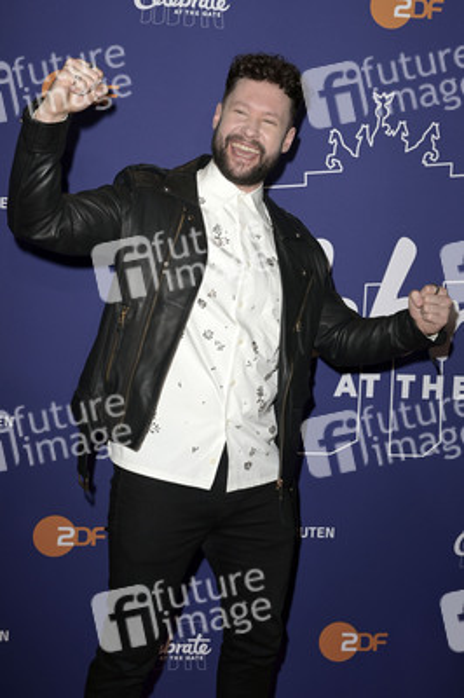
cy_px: 349
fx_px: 1065
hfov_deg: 24.6
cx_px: 232
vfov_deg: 36.3
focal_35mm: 55
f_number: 6.3
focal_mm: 55
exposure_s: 1/250
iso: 400
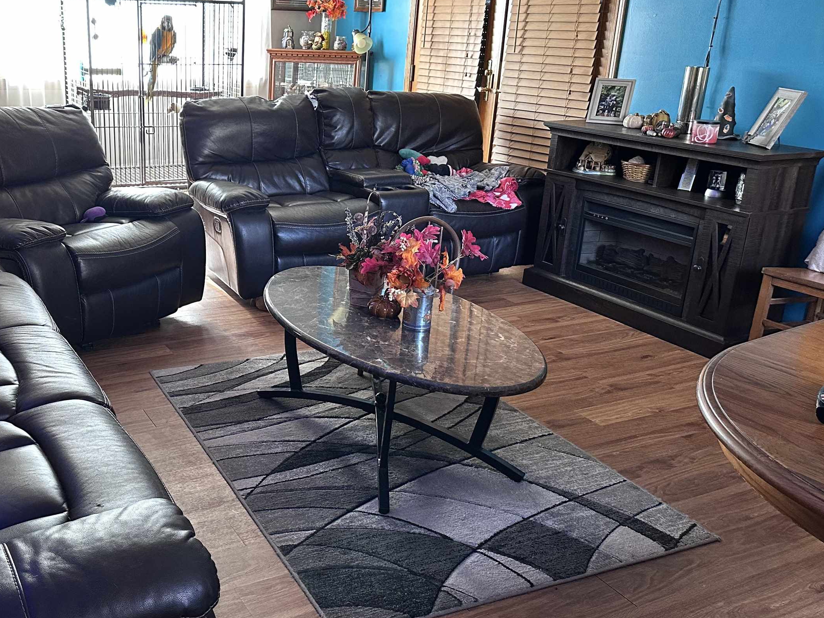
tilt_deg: -17.8
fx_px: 833
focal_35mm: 35
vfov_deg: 40.7
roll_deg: -1.4
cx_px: 246
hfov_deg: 51.2
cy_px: 295
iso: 400
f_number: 1.78
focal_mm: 6.86
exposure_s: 1/60
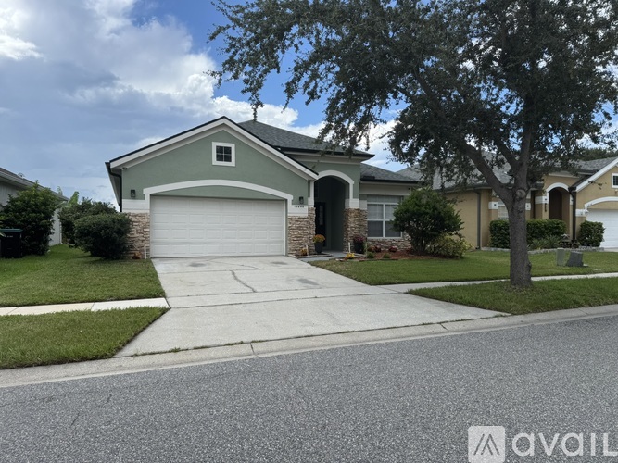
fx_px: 428
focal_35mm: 24
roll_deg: -0.3
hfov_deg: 71.6
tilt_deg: -0.3
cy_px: 232
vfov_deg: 56.8
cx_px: 309
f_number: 1.78
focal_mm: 6.76
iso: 80
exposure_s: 1/3413
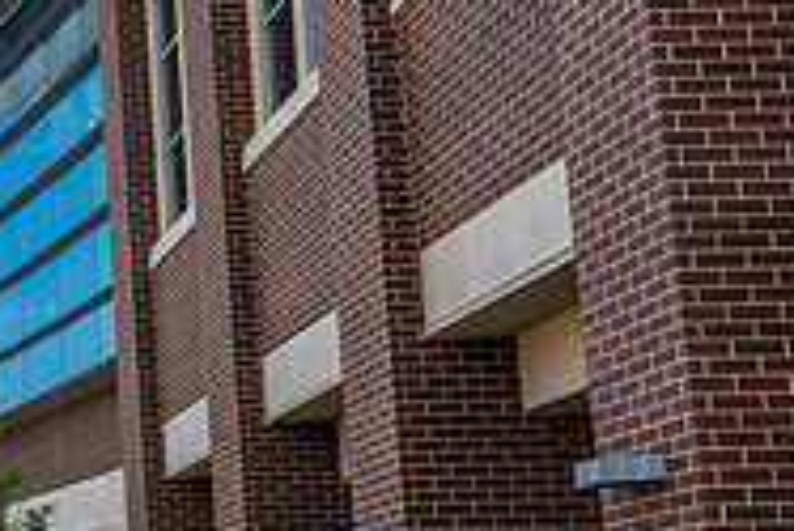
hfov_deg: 21.2
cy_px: 342
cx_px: -242
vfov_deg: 15.7
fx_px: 1920
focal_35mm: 87
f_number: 9
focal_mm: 28
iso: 100
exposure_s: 1/125
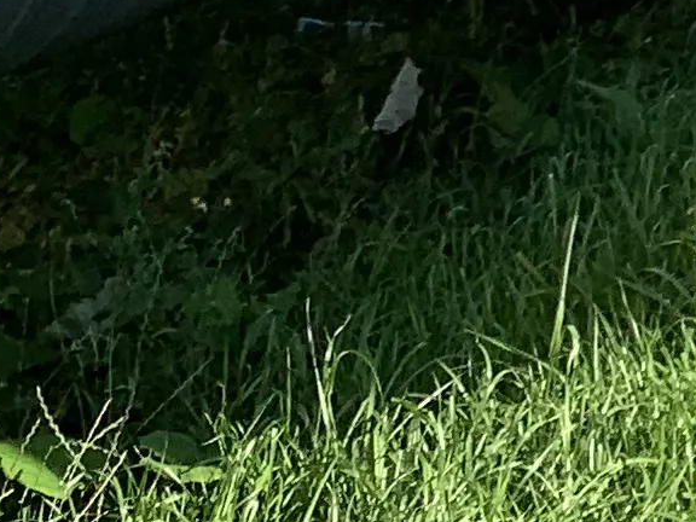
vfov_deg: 7.3
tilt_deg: +2.6
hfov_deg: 9.3
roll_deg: +0.7
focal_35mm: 182
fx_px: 3659
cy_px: -992
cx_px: 1878
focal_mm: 4.25
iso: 25
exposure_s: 1/1845
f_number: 1.8
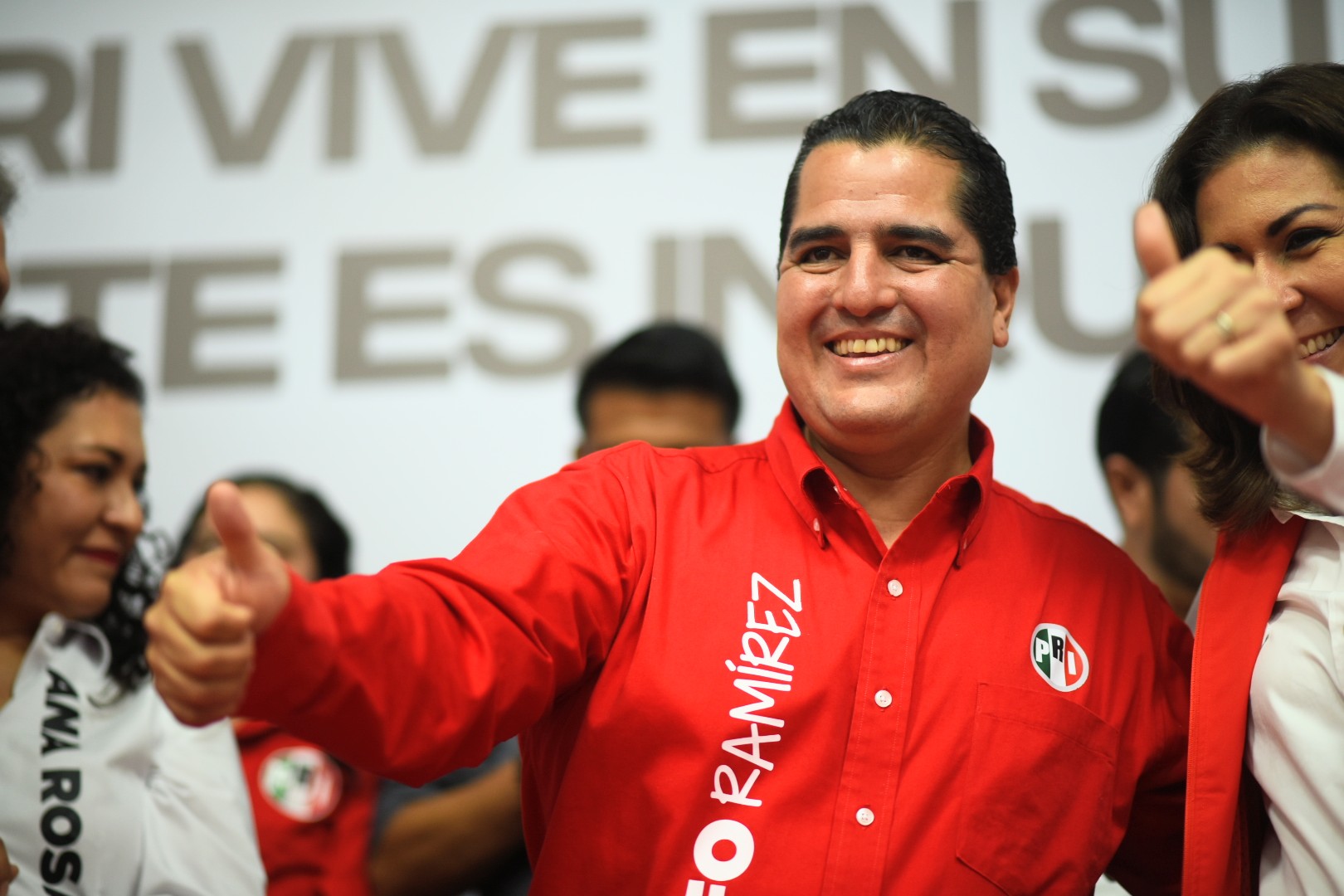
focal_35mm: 85
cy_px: 448
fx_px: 3173
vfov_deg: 16.1
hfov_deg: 23.9
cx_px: 672
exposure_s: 1/125
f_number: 1.8
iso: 400
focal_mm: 85
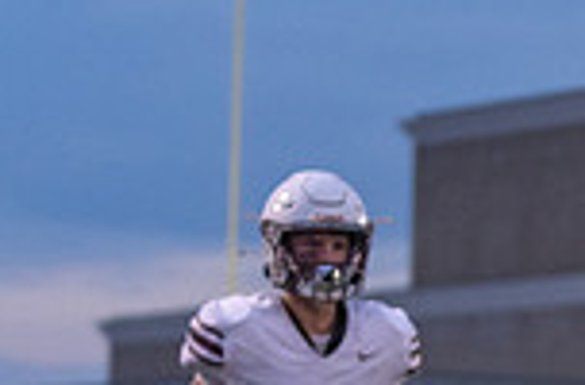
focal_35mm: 348
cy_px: 553
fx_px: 5632
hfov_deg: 5.9
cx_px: 995
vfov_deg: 3.9
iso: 2000
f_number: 2.8
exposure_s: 1/1250
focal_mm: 70
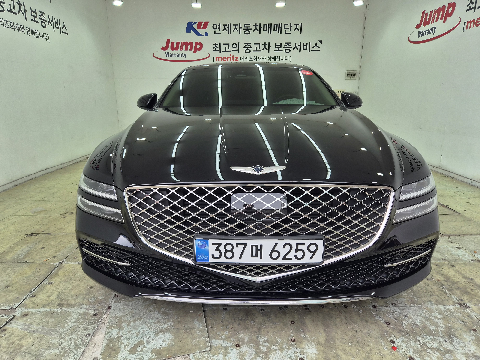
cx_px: 240
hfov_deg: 73.9
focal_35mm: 23
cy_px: 180
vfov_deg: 58.9
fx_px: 319
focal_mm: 5.4
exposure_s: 1/120
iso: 16
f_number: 1.8
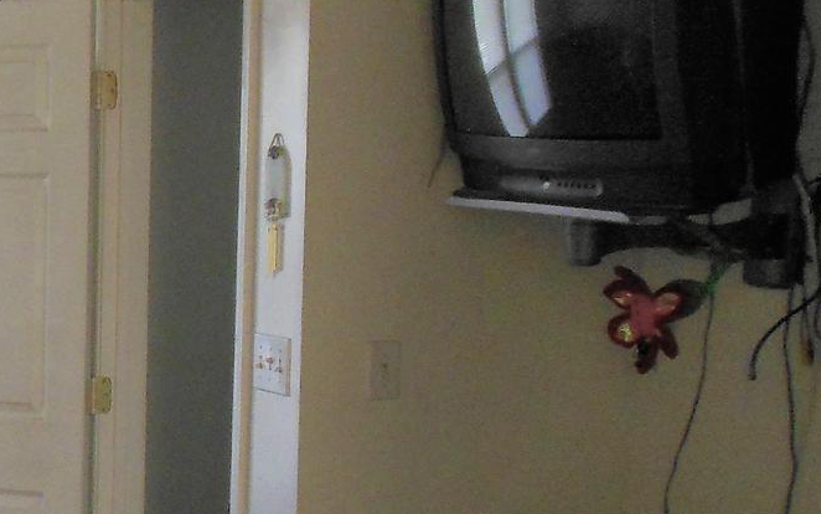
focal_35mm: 82
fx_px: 1835
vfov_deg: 15.7
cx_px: -244
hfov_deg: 22.6
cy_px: 462
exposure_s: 1/80
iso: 400
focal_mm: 4.5
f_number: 3.2
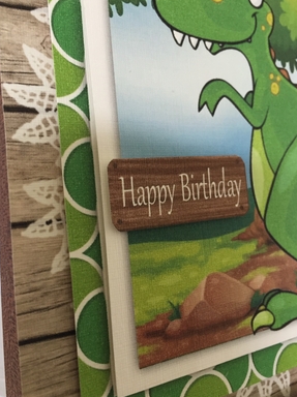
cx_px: 129
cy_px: 192
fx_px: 390
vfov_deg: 54.0
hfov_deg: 41.6
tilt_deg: -11.9
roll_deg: -4.0
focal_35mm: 34
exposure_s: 1/33
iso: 125
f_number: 2.2
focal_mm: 4.15
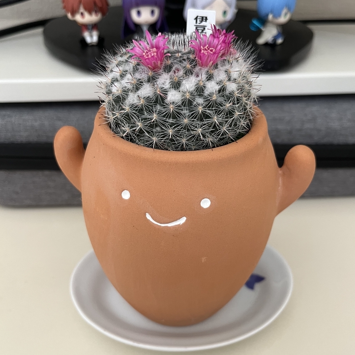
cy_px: 198
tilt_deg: -36.0
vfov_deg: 52.4
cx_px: 178
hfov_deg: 52.5
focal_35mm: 31
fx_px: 360
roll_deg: -0.4
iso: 125
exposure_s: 1/97
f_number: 1.6
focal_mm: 5.1
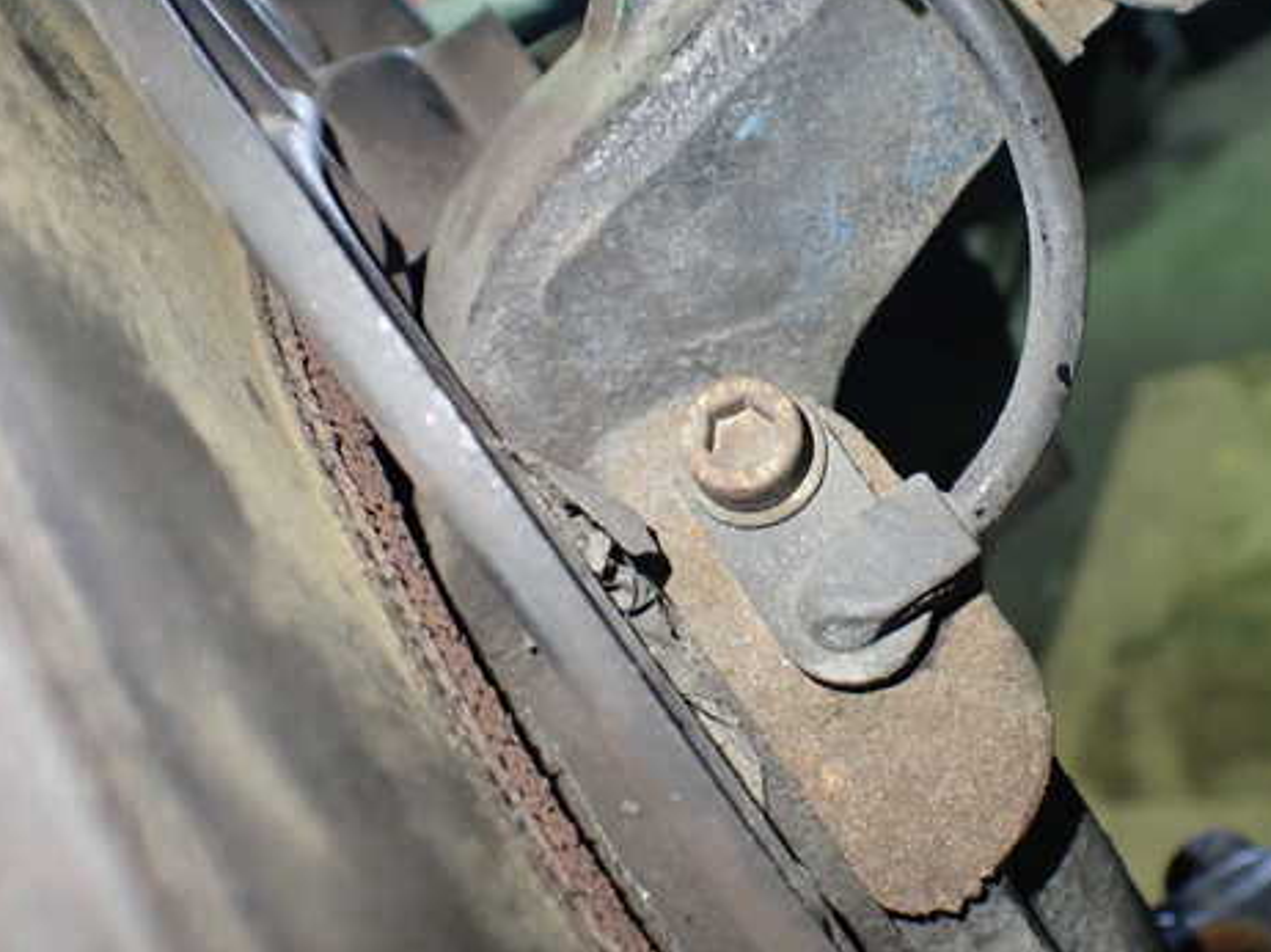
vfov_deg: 36.8
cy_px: 429
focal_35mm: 39
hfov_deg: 47.4
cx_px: 812
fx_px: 1431
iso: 800
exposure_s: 1/60
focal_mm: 5.4
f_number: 2.3
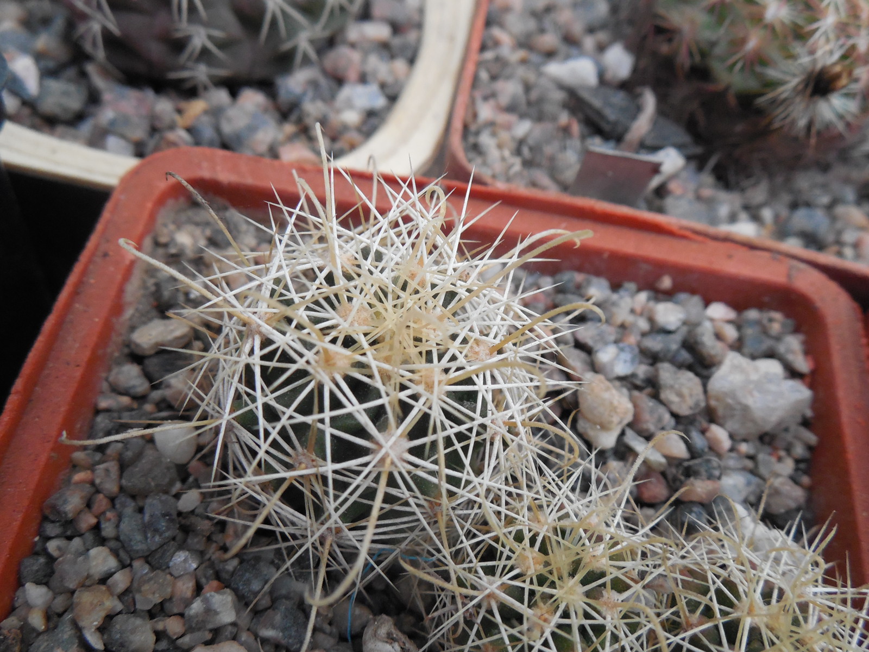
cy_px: 326
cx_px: 434
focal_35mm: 31
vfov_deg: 45.4
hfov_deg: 58.4
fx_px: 778
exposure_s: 1/30
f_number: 3.6
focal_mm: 5.6
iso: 400
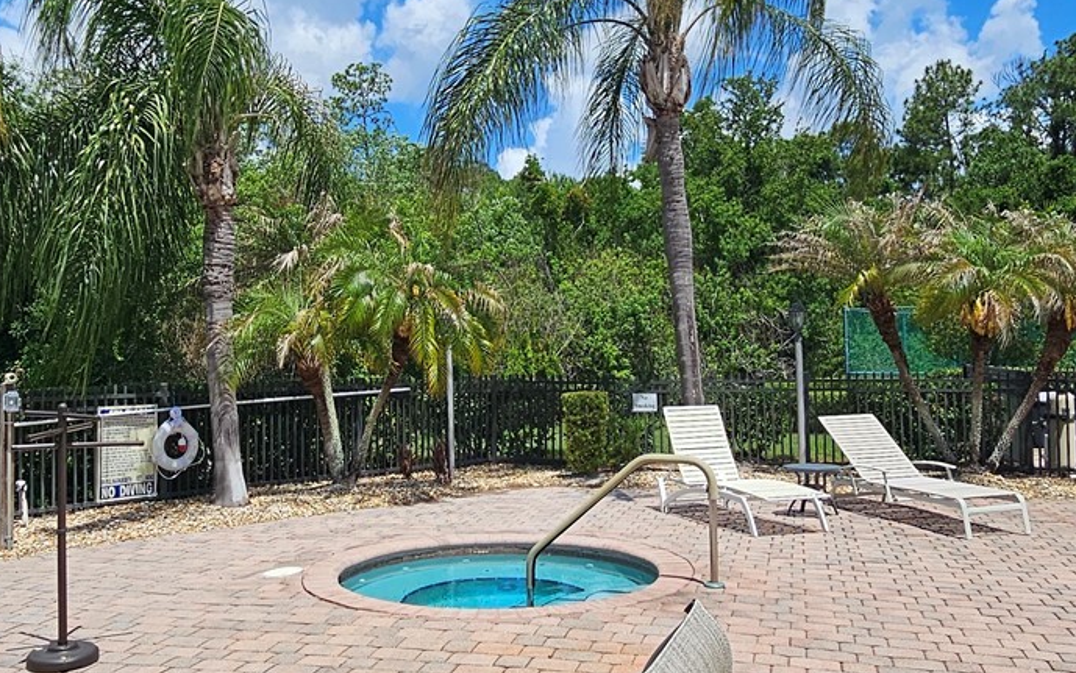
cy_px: 315
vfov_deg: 39.4
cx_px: 503
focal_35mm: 32
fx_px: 939
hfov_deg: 59.6
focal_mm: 2.2
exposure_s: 1/3861
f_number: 2.2
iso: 50
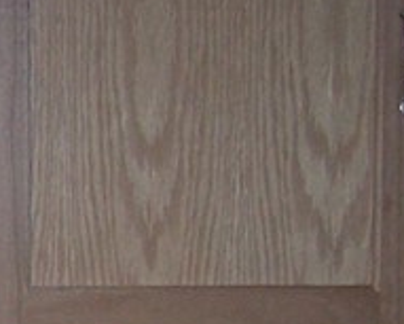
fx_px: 2381
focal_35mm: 199
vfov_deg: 7.6
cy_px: 555
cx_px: -480
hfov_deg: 9.0
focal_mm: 6.3
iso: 140
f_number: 2.8
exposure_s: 1/60
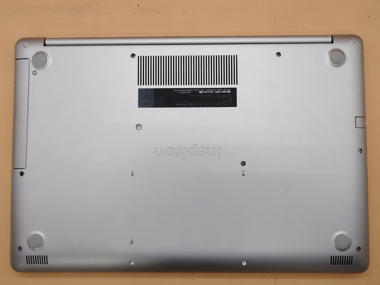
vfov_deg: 42.9
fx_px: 362
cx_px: 190
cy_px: 142
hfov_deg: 55.4
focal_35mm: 33
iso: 50
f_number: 1.8
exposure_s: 1/230
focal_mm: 4.36
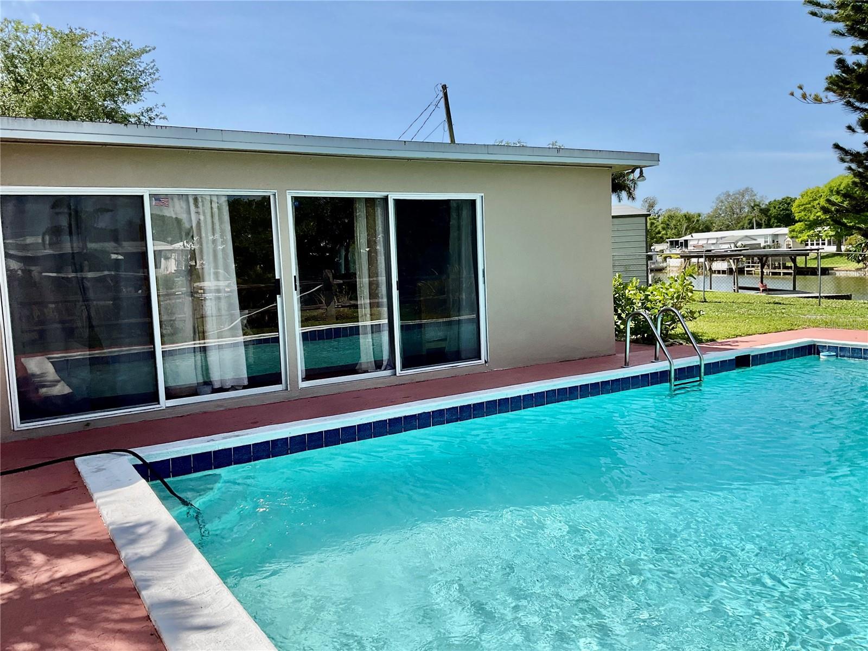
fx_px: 727
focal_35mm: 29
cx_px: 434
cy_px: 326
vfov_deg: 48.2
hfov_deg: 61.7
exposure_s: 1/1984
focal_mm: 3
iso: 16
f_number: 1.8
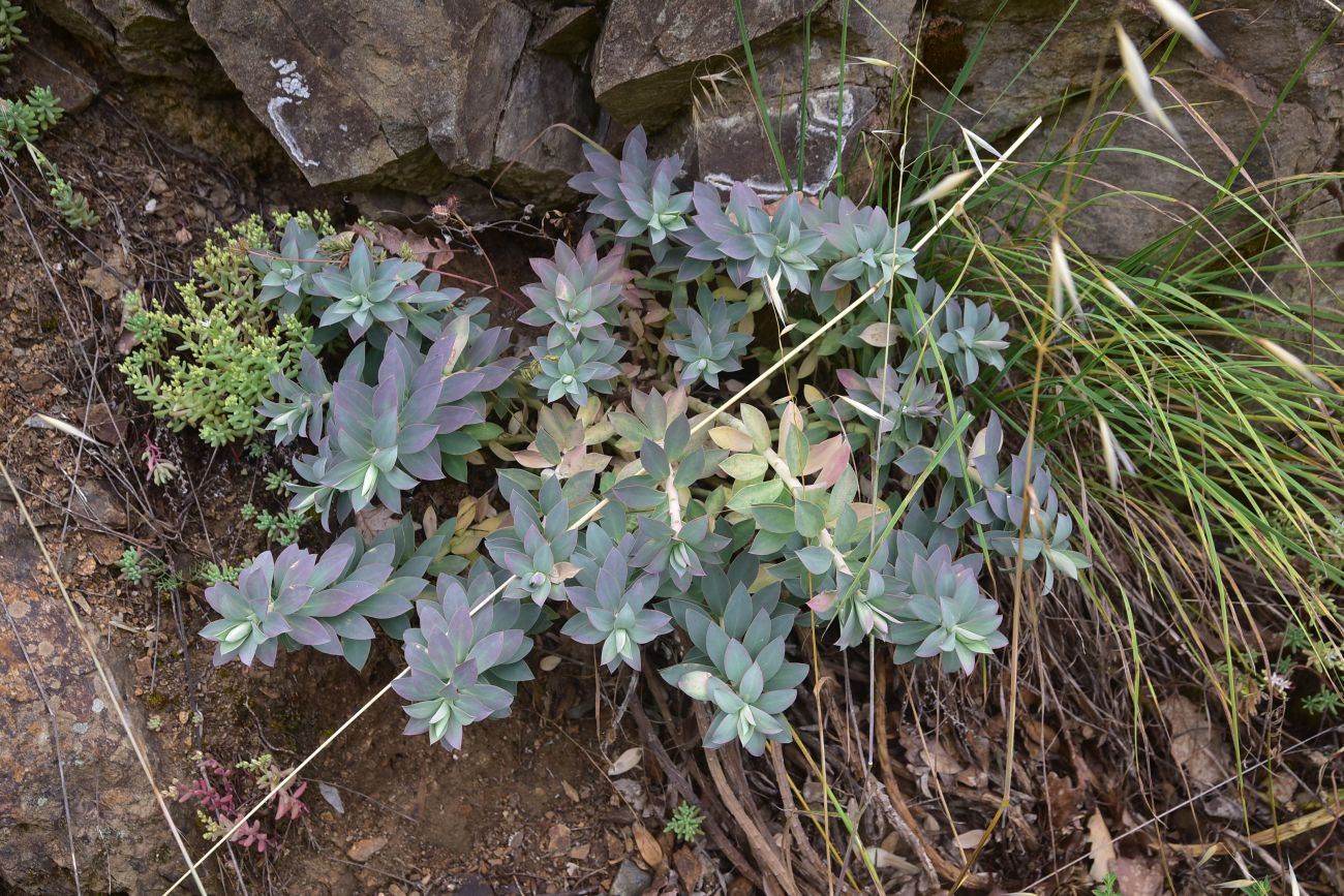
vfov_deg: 27.0
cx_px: 672
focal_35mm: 50
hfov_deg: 39.6
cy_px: 448
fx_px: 1867
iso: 320
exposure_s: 1/125
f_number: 9
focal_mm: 50
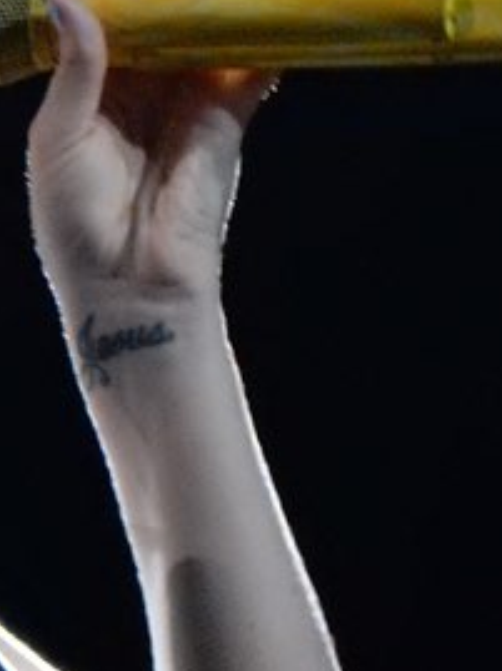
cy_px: 247
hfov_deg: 1.1
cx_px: -30
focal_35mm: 1340
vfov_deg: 1.5
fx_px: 25972
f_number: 6.3
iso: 1600
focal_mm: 81
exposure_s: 1/80
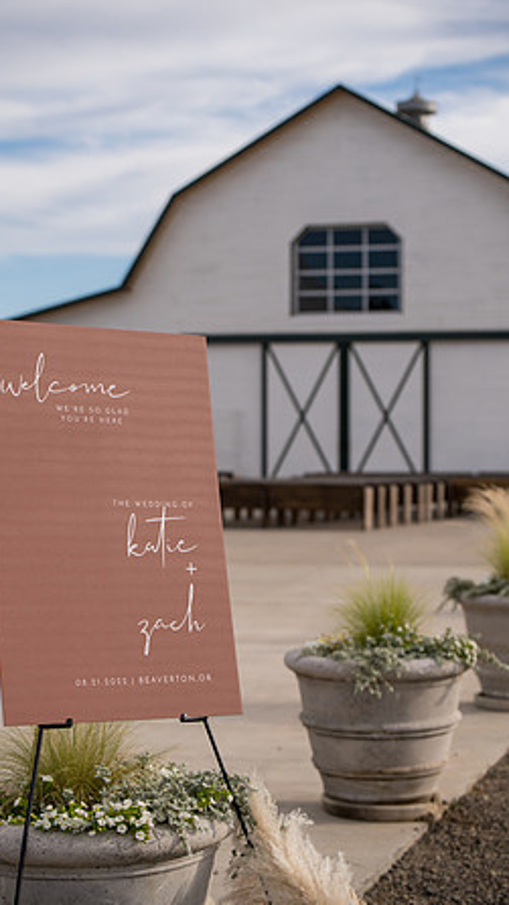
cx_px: 247
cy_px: 452
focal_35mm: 74
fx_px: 1775
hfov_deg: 16.3
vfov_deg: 28.6
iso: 80
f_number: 3.5
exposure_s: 1/500
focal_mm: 70
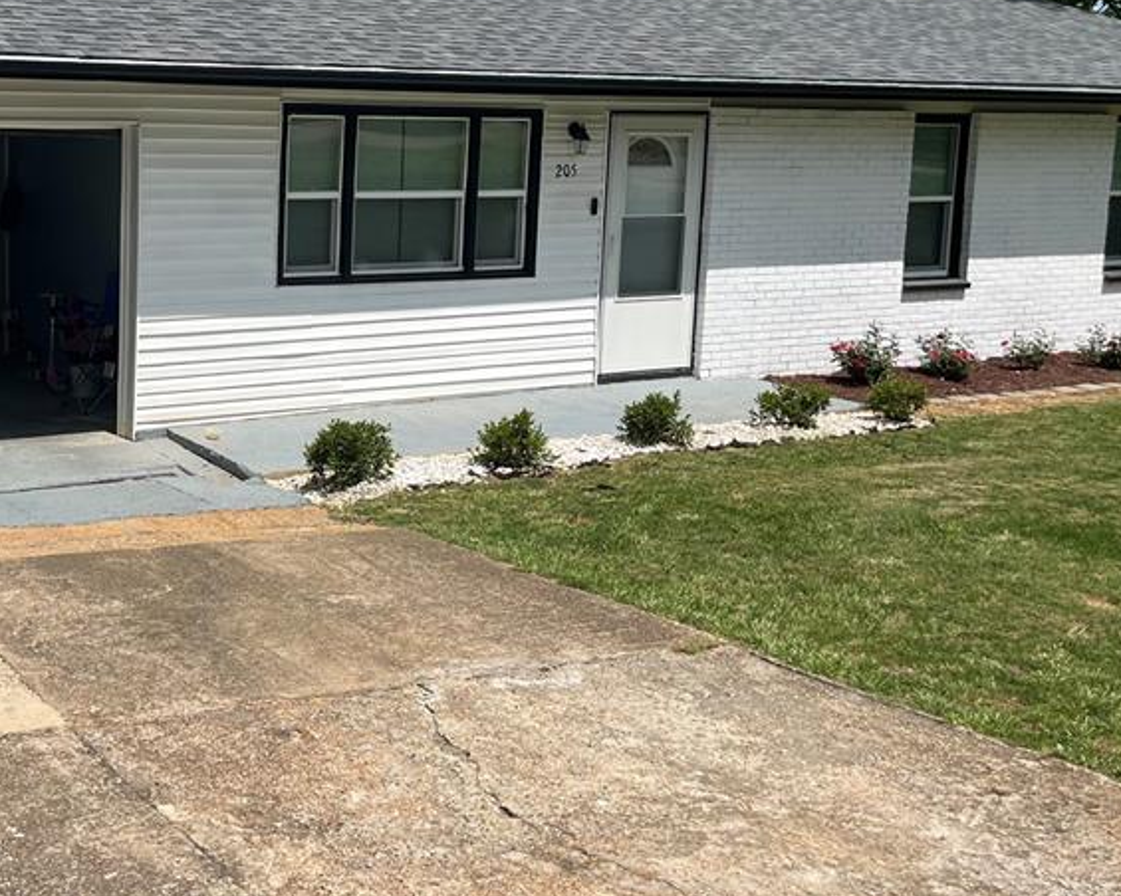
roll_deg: +0.5
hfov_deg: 38.7
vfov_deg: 32.3
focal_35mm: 46
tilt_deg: -6.9
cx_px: 216
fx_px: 1526
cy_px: 256
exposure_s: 1/5319
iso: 50
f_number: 1.6
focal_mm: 5.1
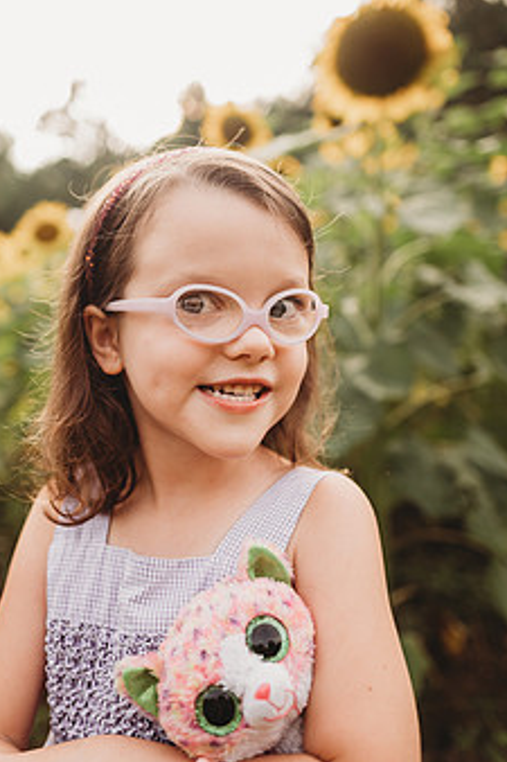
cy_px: 320
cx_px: 187
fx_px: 677
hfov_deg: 40.8
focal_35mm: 32
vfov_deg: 58.4
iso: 125
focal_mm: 24
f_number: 2.2
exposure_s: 1/320
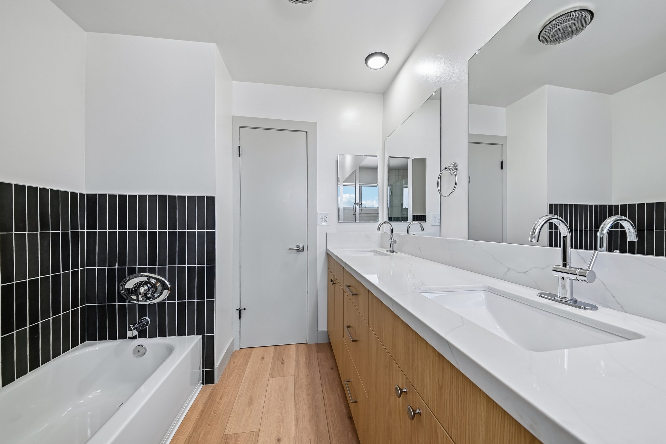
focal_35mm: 12
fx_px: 222
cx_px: 333
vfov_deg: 90.0
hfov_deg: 112.6
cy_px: 222
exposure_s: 1/8
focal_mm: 12
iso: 250
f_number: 8
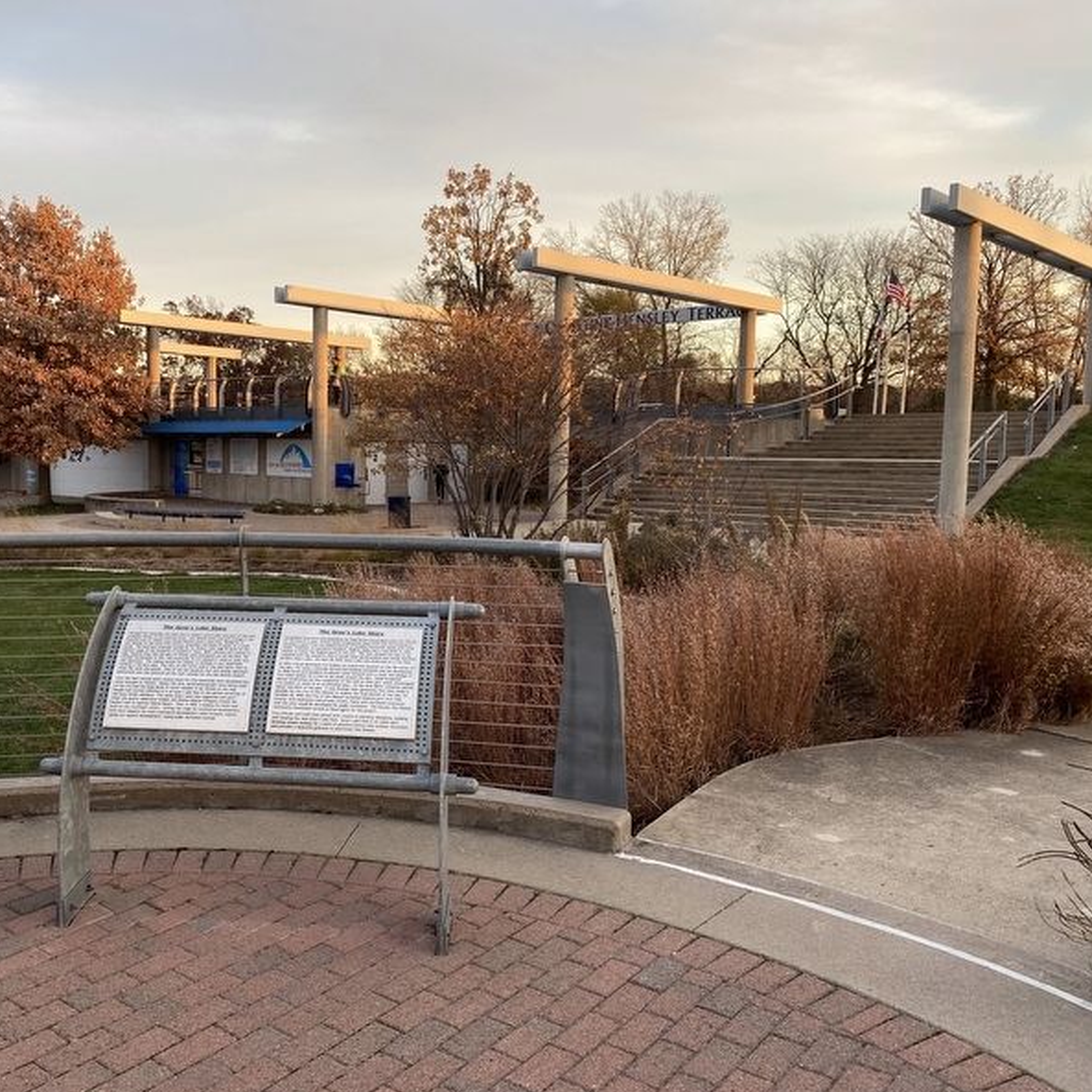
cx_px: 376
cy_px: 551
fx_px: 1106
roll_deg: -0.6
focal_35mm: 31
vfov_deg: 52.5
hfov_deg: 51.7
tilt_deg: -4.5
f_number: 1.8
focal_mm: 4.25
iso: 32
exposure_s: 1/122
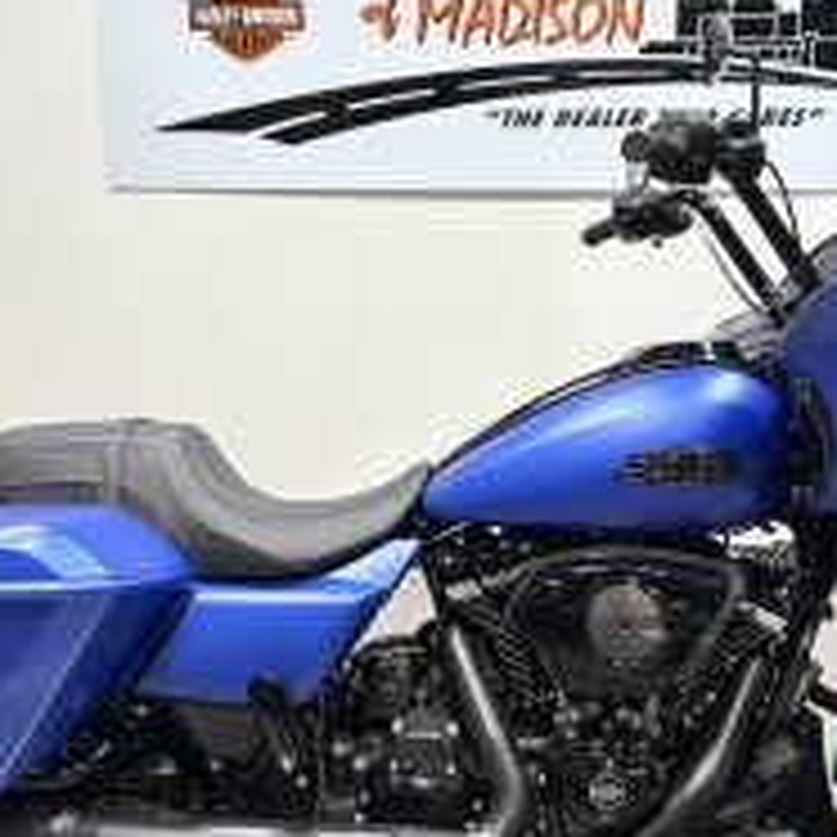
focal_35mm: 48
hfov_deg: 35.3
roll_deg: +0.2
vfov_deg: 35.3
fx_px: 1313
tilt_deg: -12.7
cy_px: 387
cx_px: 439
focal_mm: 5.96
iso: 40
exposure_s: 1/120
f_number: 1.6
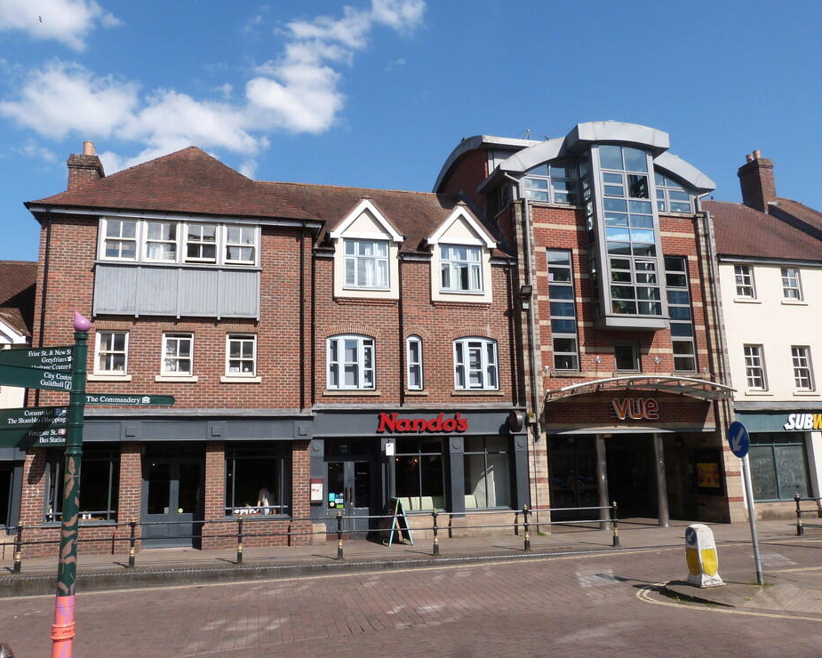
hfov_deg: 64.0
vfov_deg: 53.2
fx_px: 657
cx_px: 388
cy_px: 325
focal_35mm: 27
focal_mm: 4.5
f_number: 5.6
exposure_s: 1/400
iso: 100
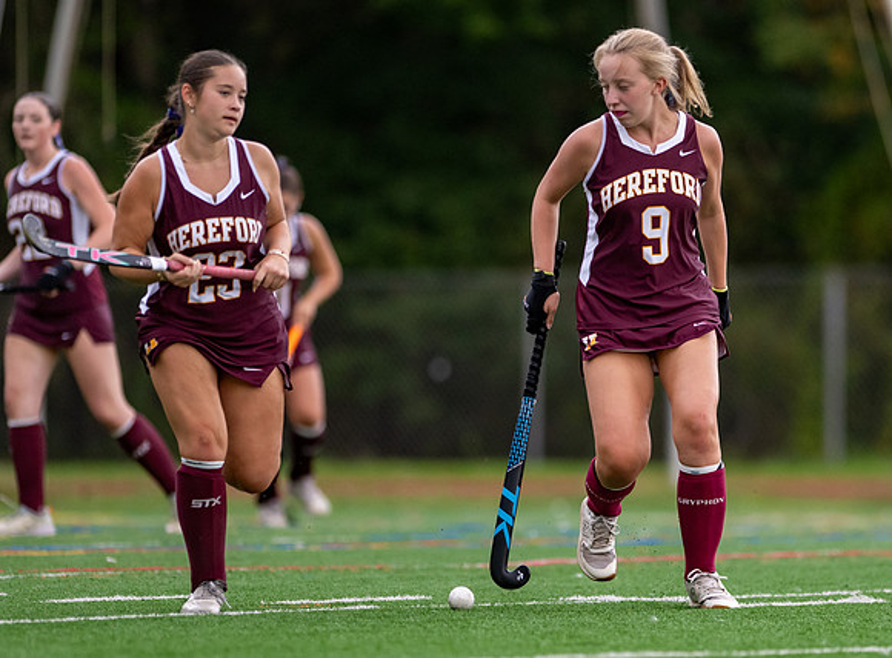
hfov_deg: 4.1
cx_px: 562
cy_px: 385
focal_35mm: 485
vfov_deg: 3.0
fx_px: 12430
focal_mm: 300
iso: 1250
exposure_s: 1/1000
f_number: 2.8
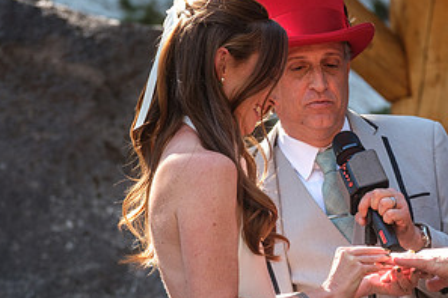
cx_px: 403
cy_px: 211
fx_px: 6085
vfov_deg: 2.8
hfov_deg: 4.2
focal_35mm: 489
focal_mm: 140
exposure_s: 1/160
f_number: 4
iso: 400
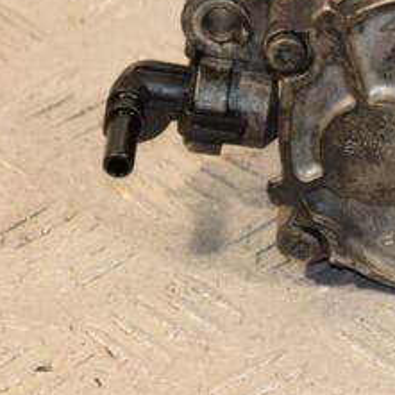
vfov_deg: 5.6
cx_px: 461
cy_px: 102
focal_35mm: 312
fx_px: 4028
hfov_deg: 5.6
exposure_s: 1/200
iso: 800
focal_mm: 90
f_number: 5.6
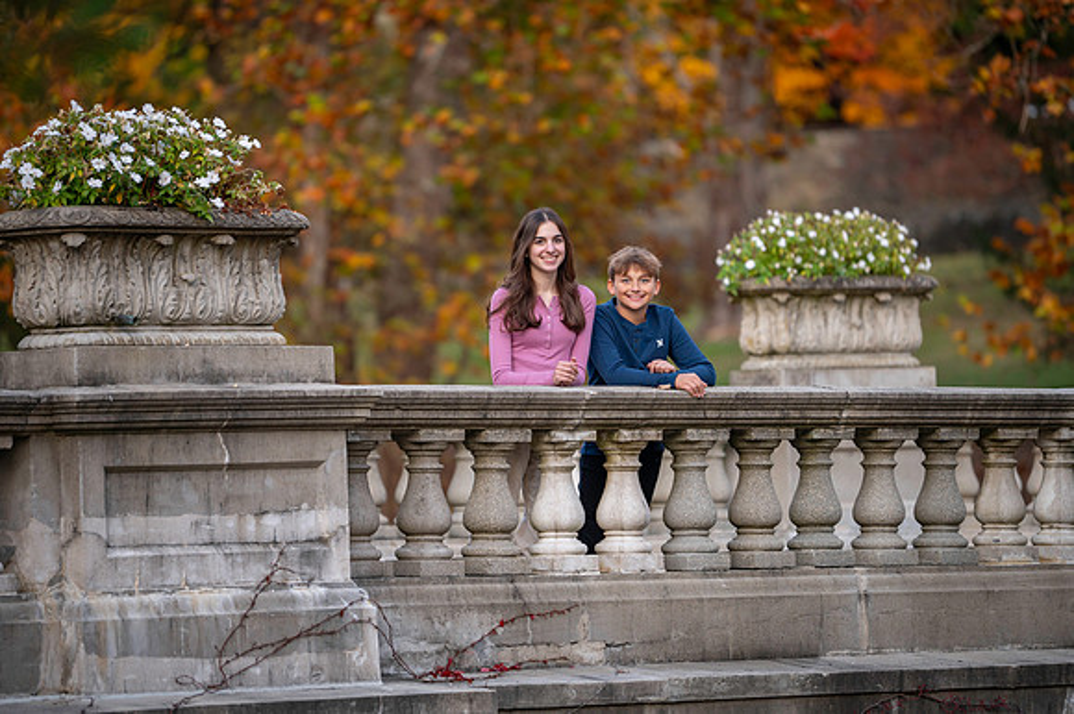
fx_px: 6236
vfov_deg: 6.6
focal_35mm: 209
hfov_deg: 9.8
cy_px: 357
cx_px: 537
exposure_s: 1/500
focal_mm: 200
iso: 400
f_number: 3.2
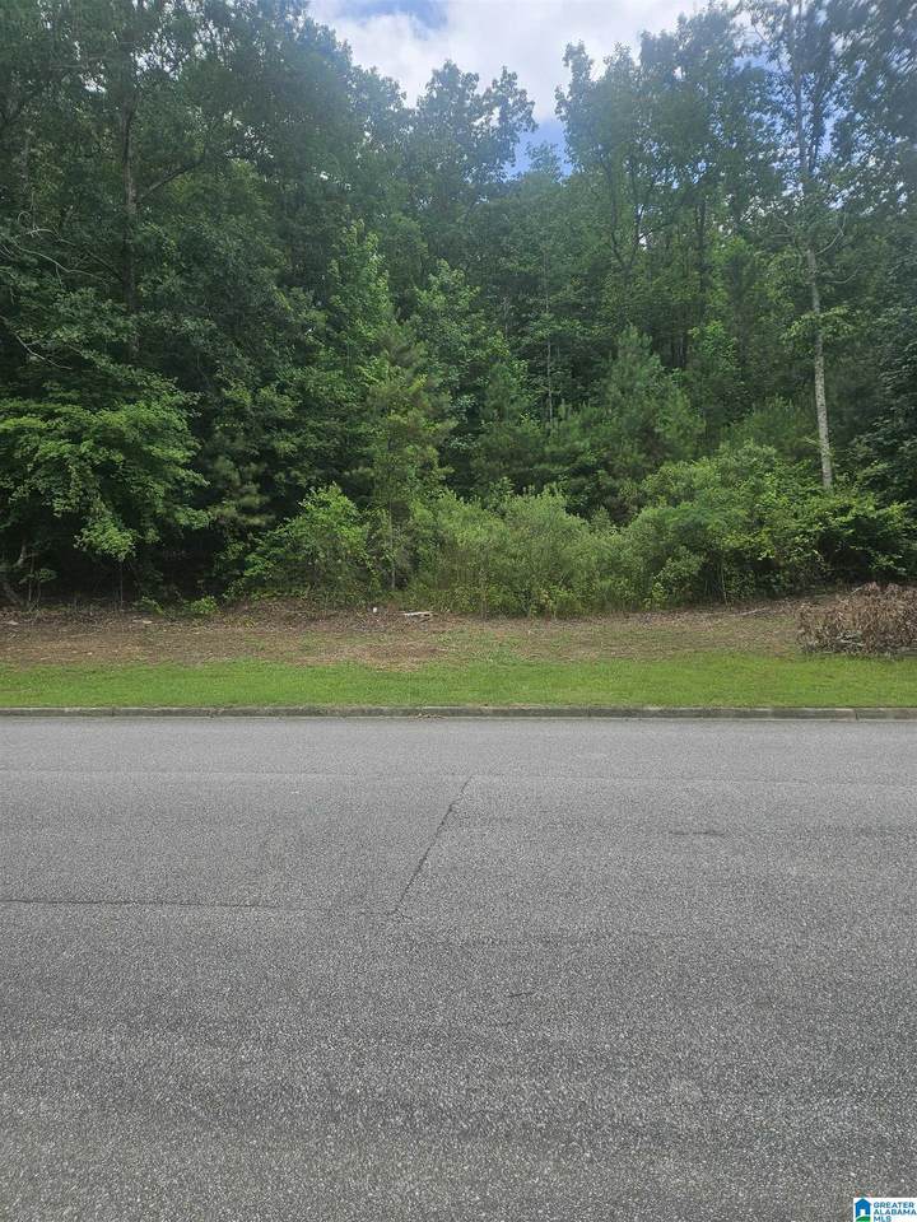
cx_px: 458
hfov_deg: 58.9
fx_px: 812
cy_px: 611
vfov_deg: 73.9
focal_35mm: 23
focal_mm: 5.4
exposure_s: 1/799
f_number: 1.8
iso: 25
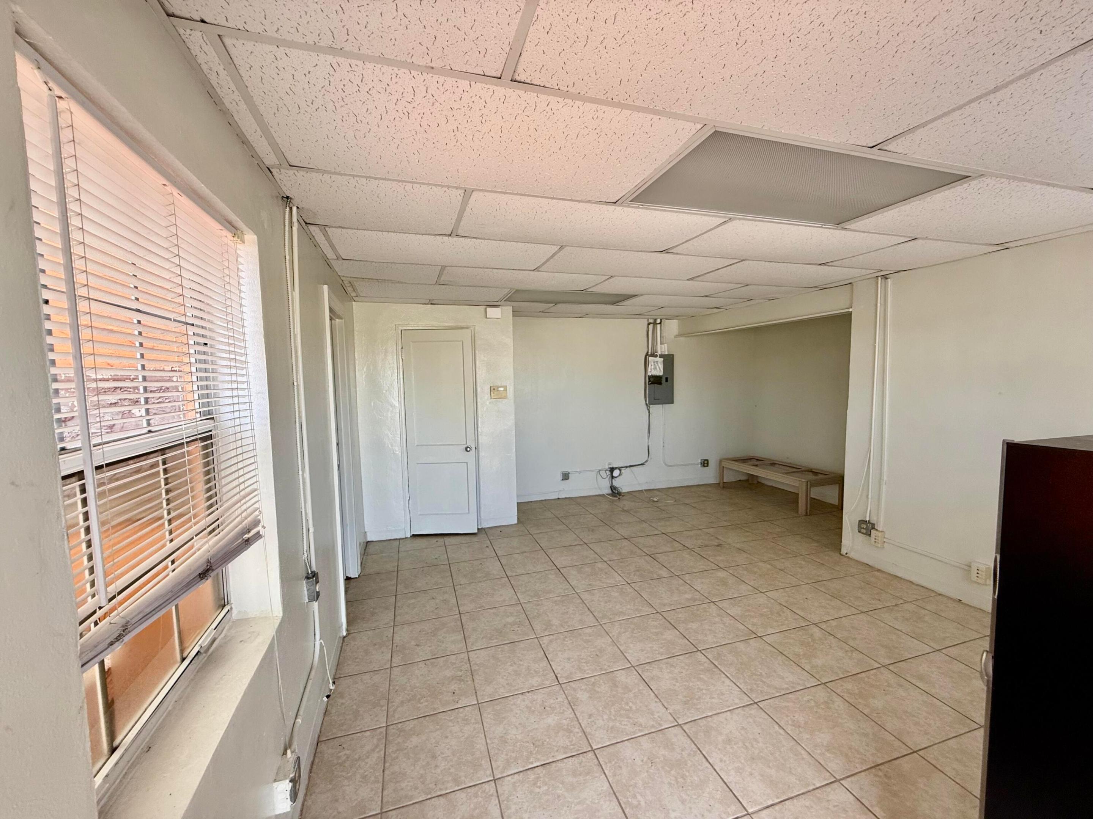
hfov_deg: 102.1
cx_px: 546
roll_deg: +1.1
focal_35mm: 14
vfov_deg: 85.7
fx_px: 442
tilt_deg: -3.2
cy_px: 410
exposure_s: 1/99
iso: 100
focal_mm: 2.22
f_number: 2.2
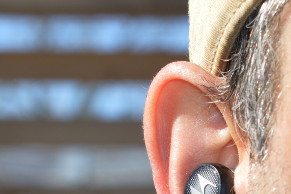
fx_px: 1697
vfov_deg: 6.5
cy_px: 234
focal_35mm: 210
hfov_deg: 9.7
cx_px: 276
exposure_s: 1/200
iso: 100
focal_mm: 50
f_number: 8
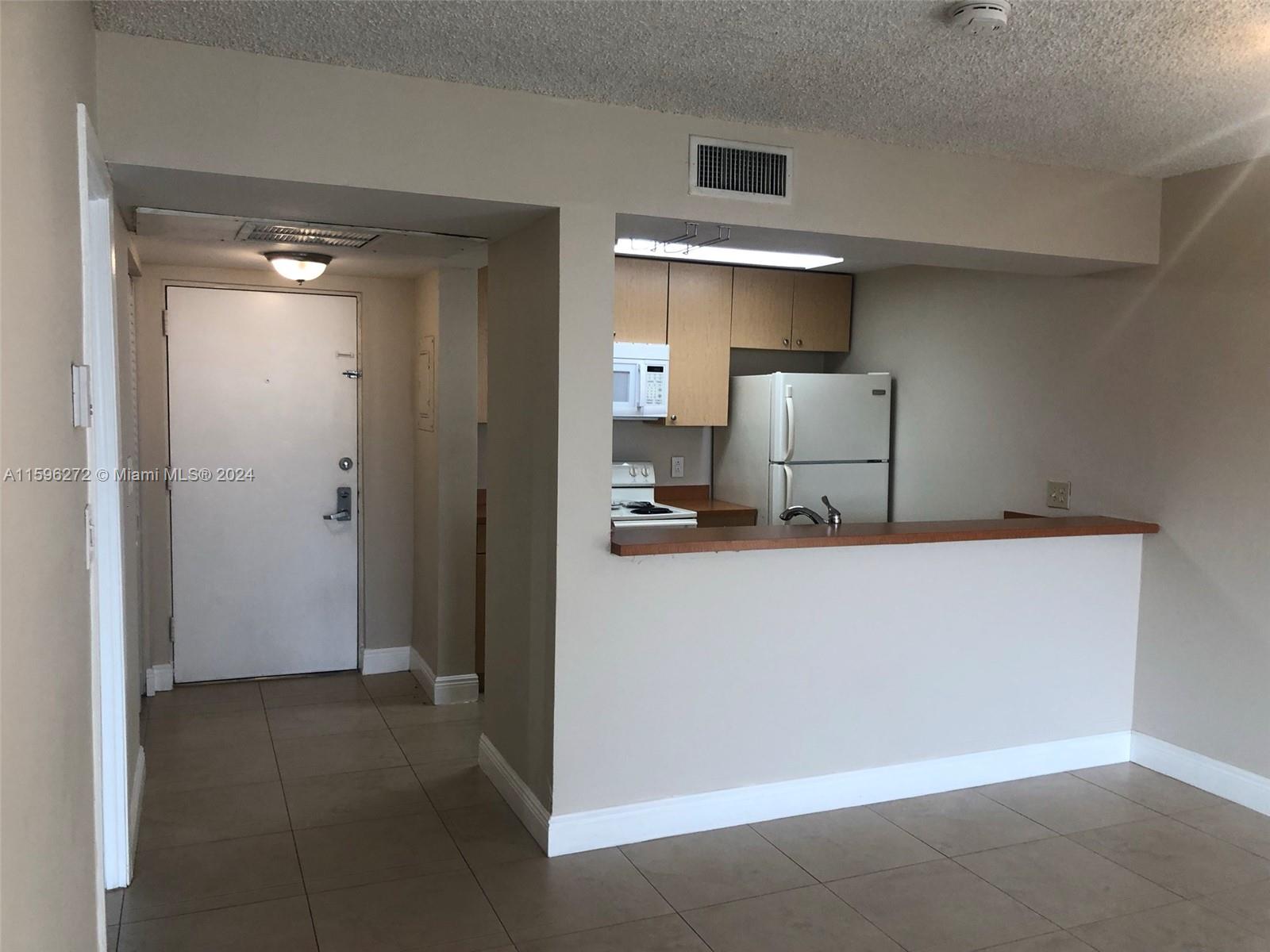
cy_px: 476
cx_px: 635
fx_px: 1027
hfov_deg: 63.4
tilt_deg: -6.7
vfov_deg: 49.7
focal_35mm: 28
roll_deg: -0.5
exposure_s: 1/40
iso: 25
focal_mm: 4
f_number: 1.8
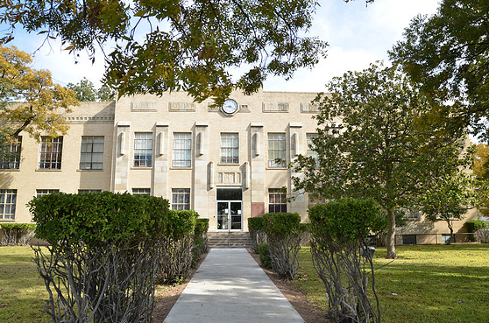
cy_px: 160
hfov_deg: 68.5
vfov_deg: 48.5
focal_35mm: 27
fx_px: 359
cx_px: 249
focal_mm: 17
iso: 280
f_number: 5.6
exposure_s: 1/125
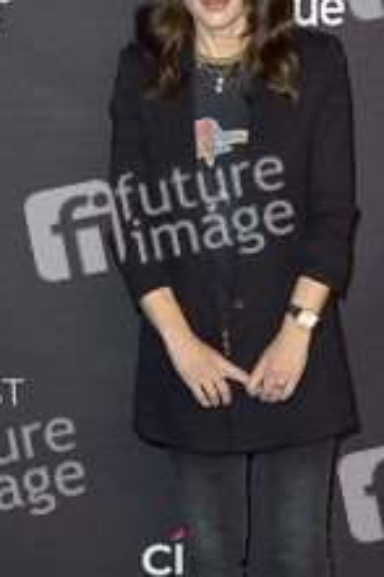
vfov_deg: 23.4
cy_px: 350
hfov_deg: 15.7
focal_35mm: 87
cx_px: 236
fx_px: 1394
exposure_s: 1/250
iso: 250
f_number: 6.3
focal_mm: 48
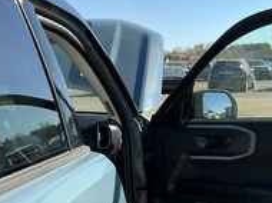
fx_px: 463
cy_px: 153
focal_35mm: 59
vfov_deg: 24.5
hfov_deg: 32.7
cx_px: 136
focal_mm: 3
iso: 25
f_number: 1.8
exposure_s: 1/978
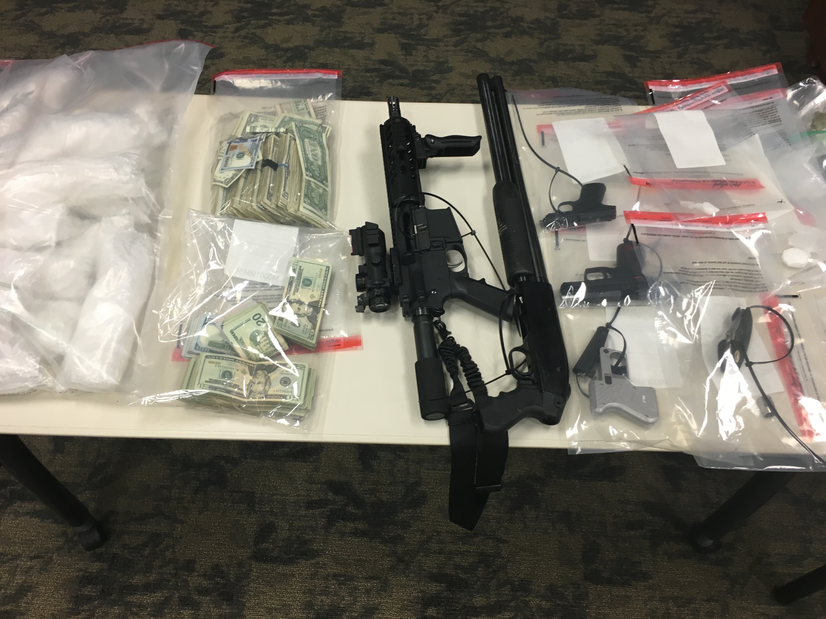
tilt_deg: -55.0
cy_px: 310
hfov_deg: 61.7
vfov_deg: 48.2
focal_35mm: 29
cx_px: 413
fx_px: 692
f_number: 2.2
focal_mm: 4.15
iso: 64
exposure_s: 1/30
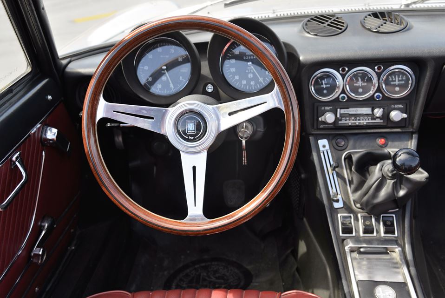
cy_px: 149
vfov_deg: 30.6
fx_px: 544
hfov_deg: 44.5
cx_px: 222
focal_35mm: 44
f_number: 6.3
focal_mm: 44
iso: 200
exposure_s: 1/160
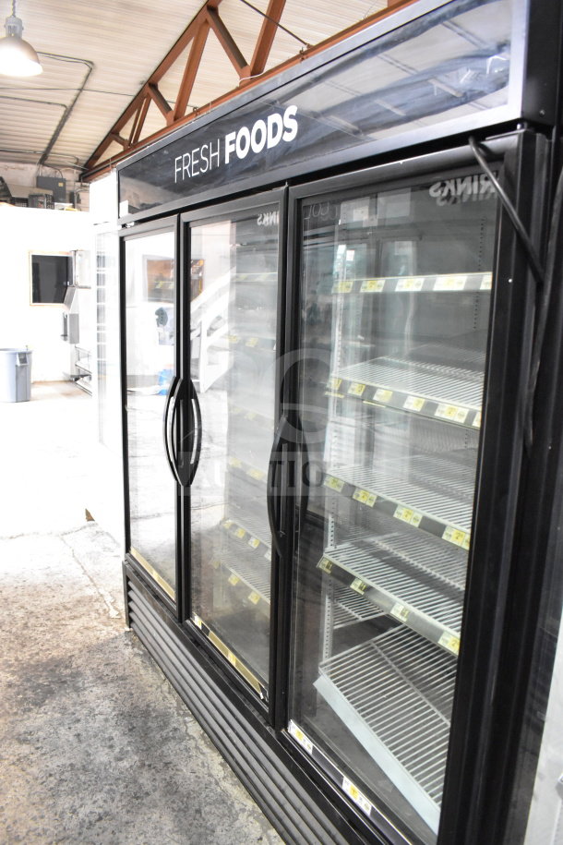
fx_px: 633
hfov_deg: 47.9
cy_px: 422
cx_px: 282
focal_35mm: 27
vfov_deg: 67.4
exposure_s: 1/125
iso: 6400
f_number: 5.6
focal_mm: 18
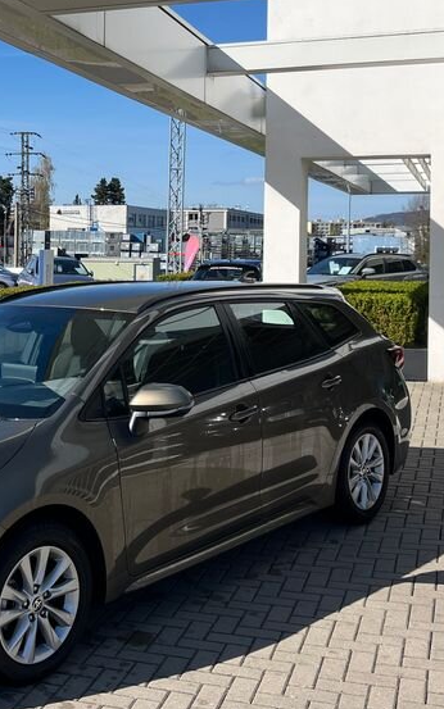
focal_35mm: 51
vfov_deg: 39.3
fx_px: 987
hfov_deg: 24.9
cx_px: 76
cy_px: 263
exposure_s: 1/4310
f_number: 1.6
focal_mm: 5.1
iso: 50
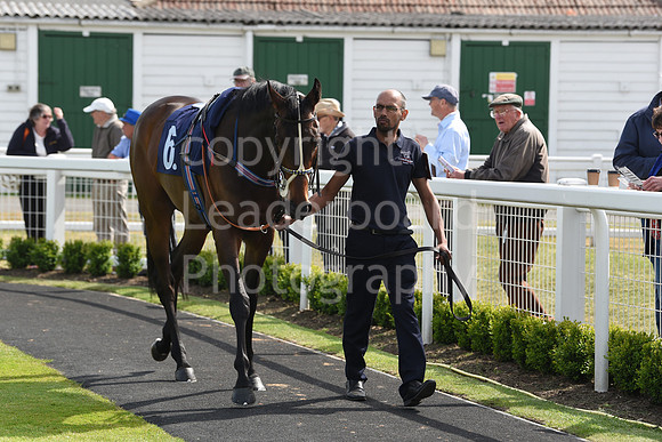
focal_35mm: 135
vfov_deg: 10.2
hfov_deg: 15.2
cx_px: 331
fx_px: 2483
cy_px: 221
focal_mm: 135
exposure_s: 1/1000
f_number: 5.6
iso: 400
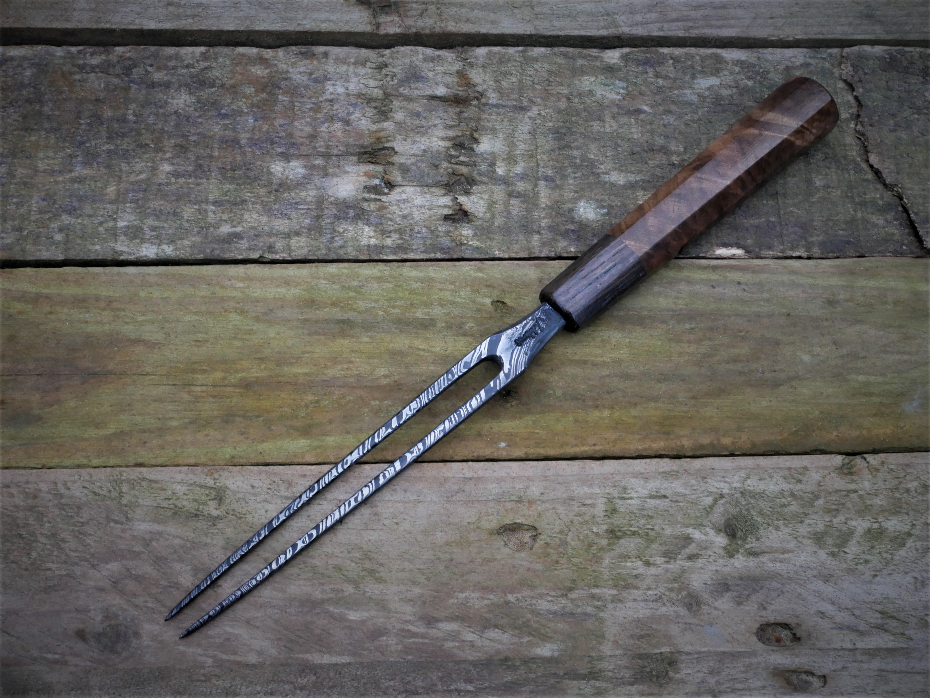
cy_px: 349
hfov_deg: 38.2
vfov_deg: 29.1
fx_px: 1344
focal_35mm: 50
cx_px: 465
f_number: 14
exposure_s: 1/60
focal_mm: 25
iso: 800
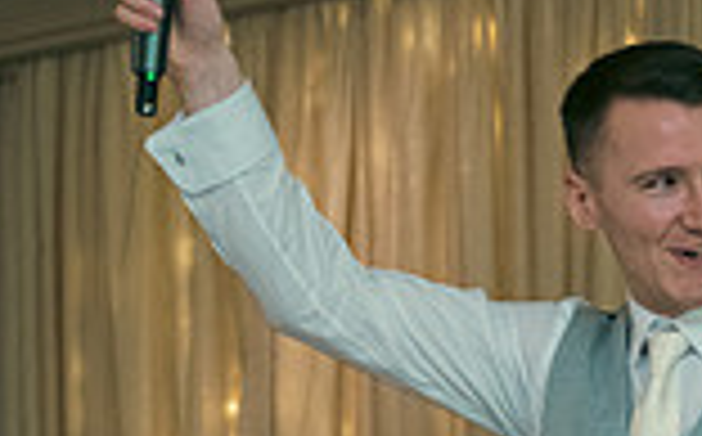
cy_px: 488
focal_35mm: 152
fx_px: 2904
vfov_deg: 8.5
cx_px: 778
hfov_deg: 13.5
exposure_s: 1/160
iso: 800
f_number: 3.5
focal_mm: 40
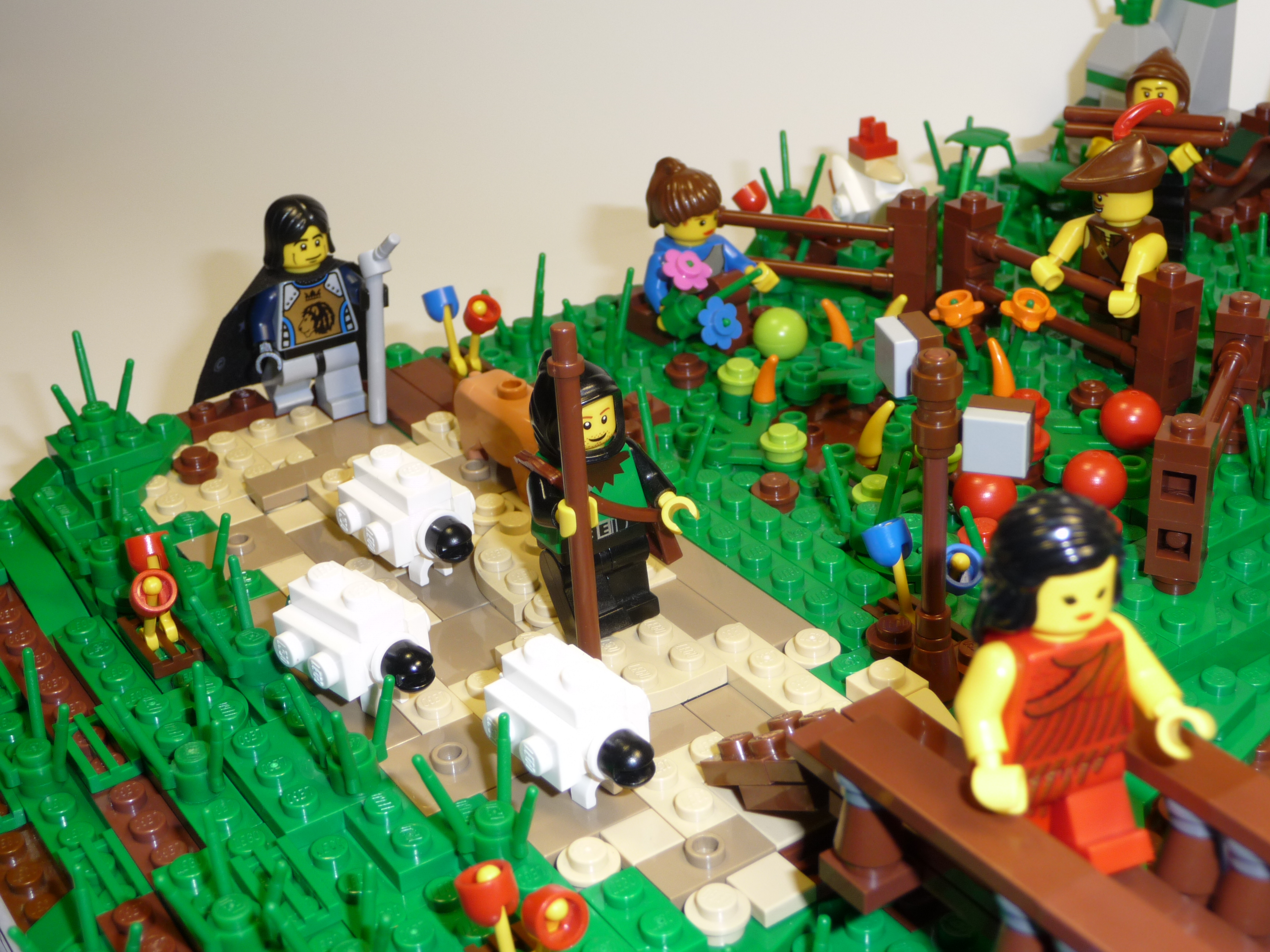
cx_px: 635
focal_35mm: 50
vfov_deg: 29.1
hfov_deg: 38.2
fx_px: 1834
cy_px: 476
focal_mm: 8.5
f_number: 4.2
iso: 100
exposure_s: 1/30
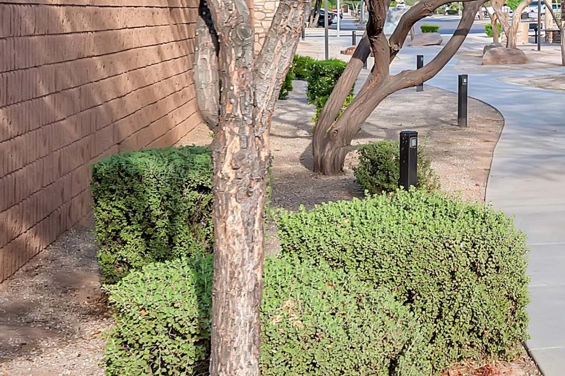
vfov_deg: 15.4
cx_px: 690
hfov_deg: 21.8
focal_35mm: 86
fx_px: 1348
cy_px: -43
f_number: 7.1
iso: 400
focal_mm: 30
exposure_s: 1/400
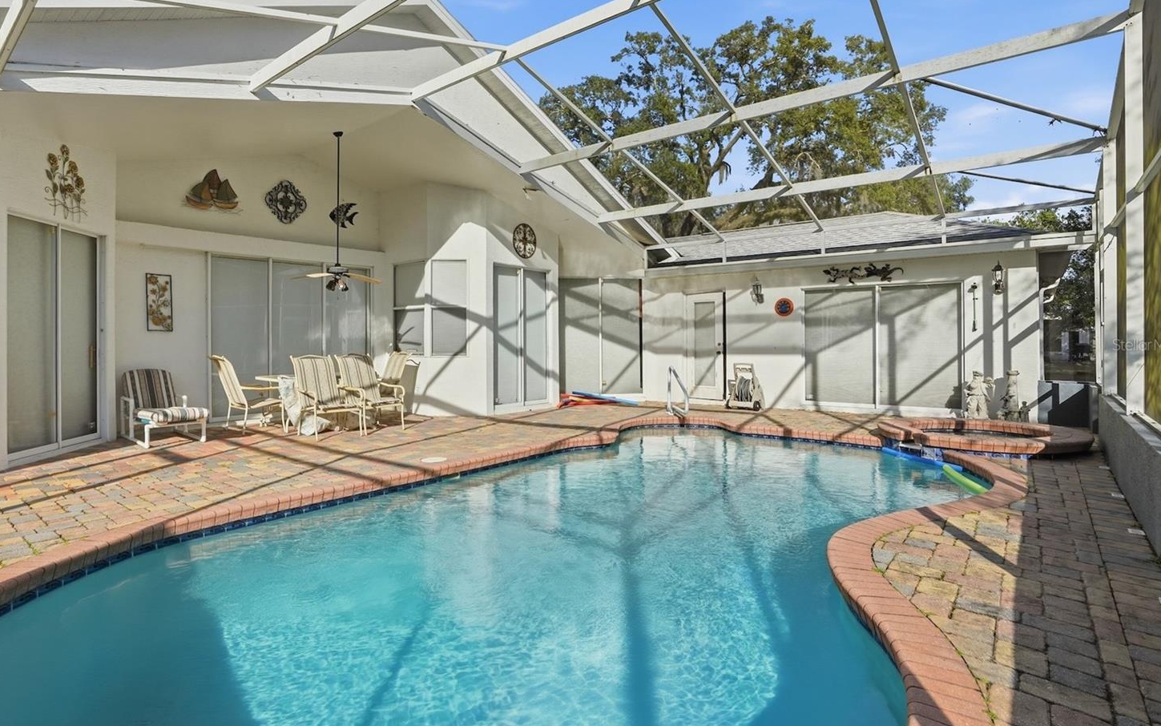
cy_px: 345
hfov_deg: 91.0
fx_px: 570
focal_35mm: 18
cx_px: 542
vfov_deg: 65.0
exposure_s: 1/1250
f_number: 8
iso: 320
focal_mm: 16
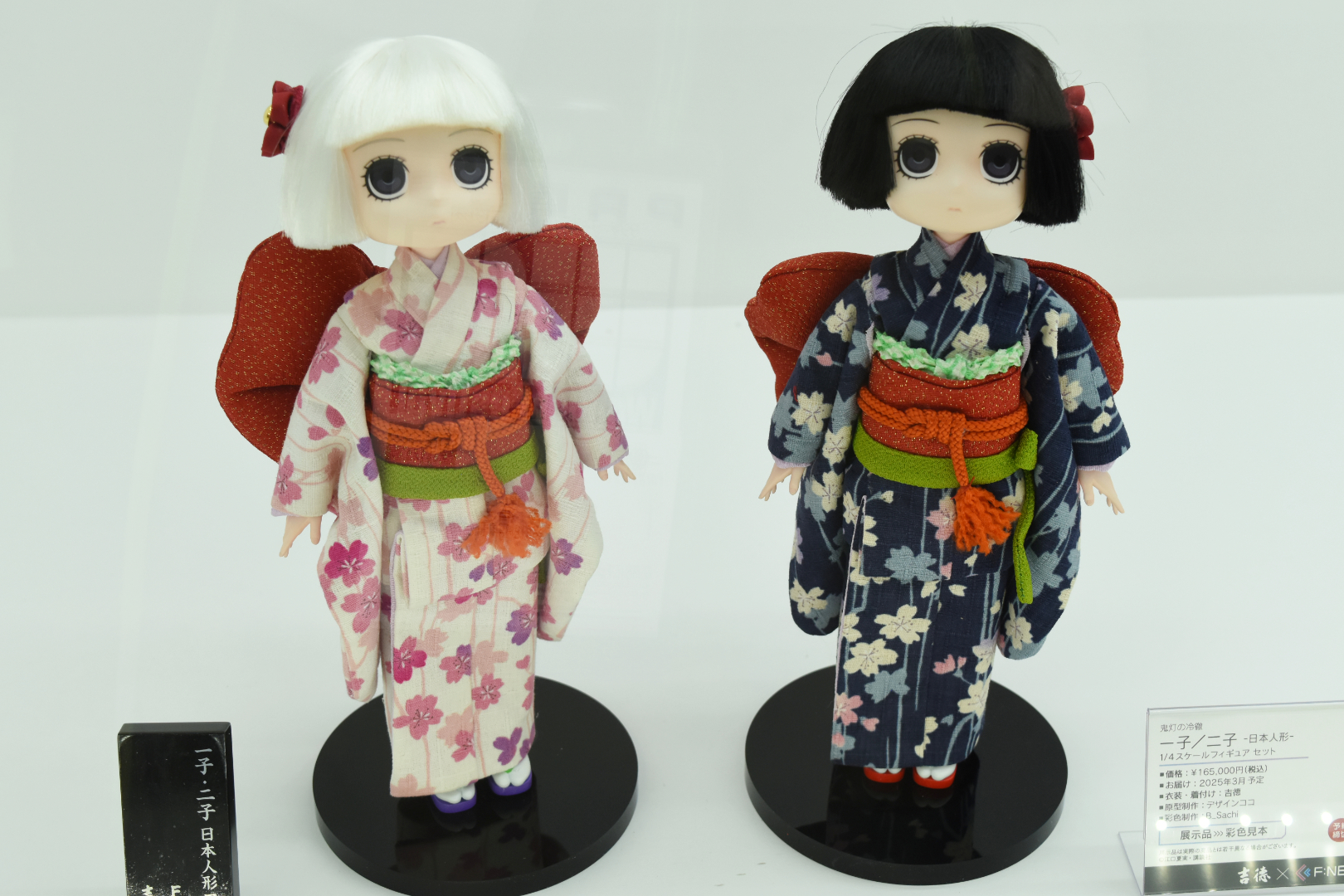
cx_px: 672
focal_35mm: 57
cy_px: 448
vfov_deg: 23.8
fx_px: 2128
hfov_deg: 35.1
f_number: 8
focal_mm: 38
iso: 640
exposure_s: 1/320
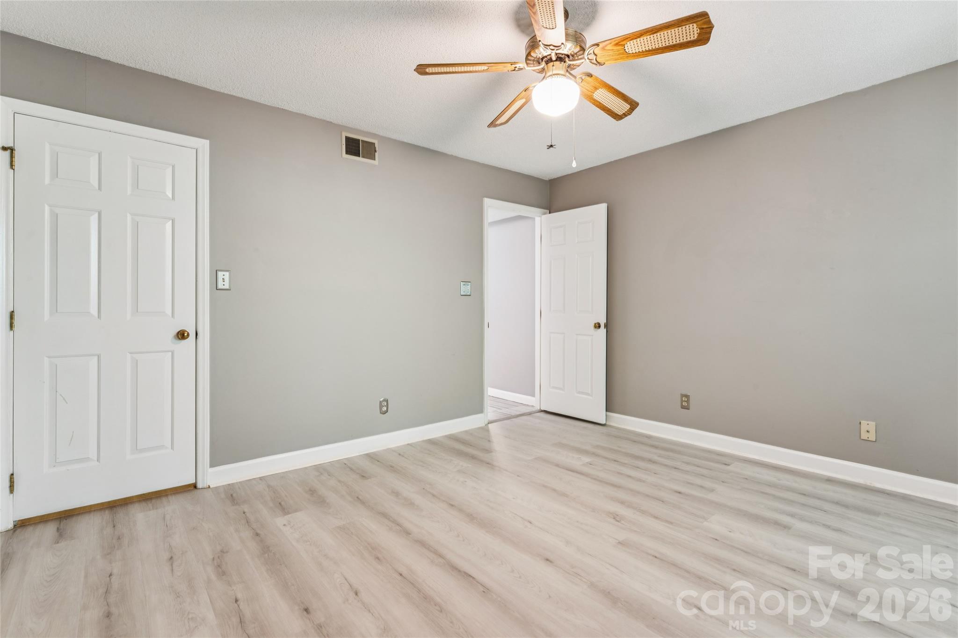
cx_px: 479
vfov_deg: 72.4
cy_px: 319
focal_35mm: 16
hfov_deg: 95.3
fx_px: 436
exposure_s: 1.6
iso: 200
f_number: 13
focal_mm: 16.4
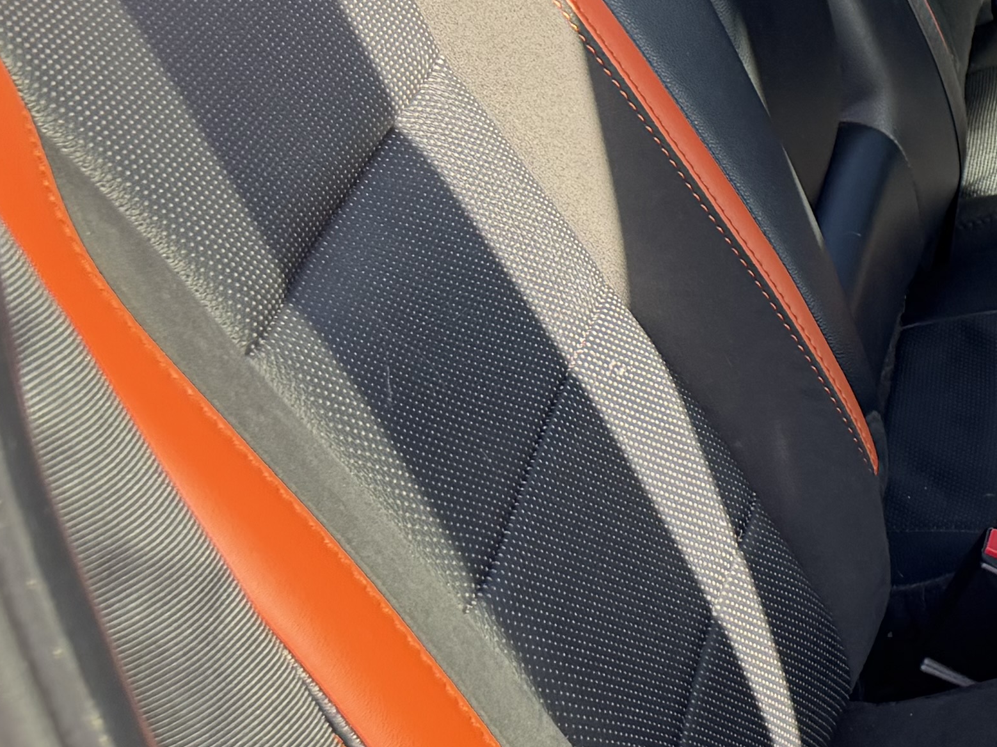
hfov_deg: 18.7
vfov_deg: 16.6
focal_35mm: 88
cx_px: 1626
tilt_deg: -20.5
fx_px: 2534
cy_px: 137
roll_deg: +0.2
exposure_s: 1/212
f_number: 1.78
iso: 125
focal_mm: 6.76
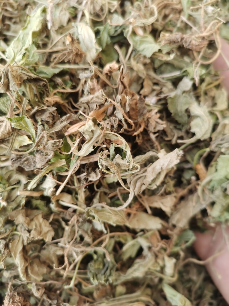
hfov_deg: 51.3
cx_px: 114
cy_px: 153
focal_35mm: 27
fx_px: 238
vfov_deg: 65.3
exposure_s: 1/140
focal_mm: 5.58
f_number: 1.8
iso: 50
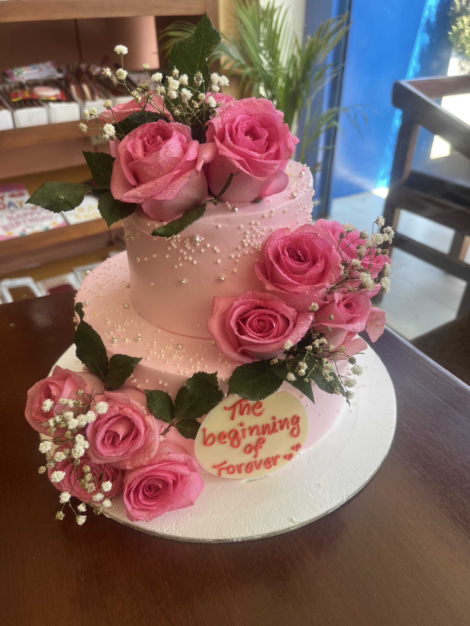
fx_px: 471
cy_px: 313
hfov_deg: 53.1
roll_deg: -0.4
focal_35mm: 26
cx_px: 235
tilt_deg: -32.9
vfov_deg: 67.3
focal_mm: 5.1
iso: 40
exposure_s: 1/100
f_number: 1.6
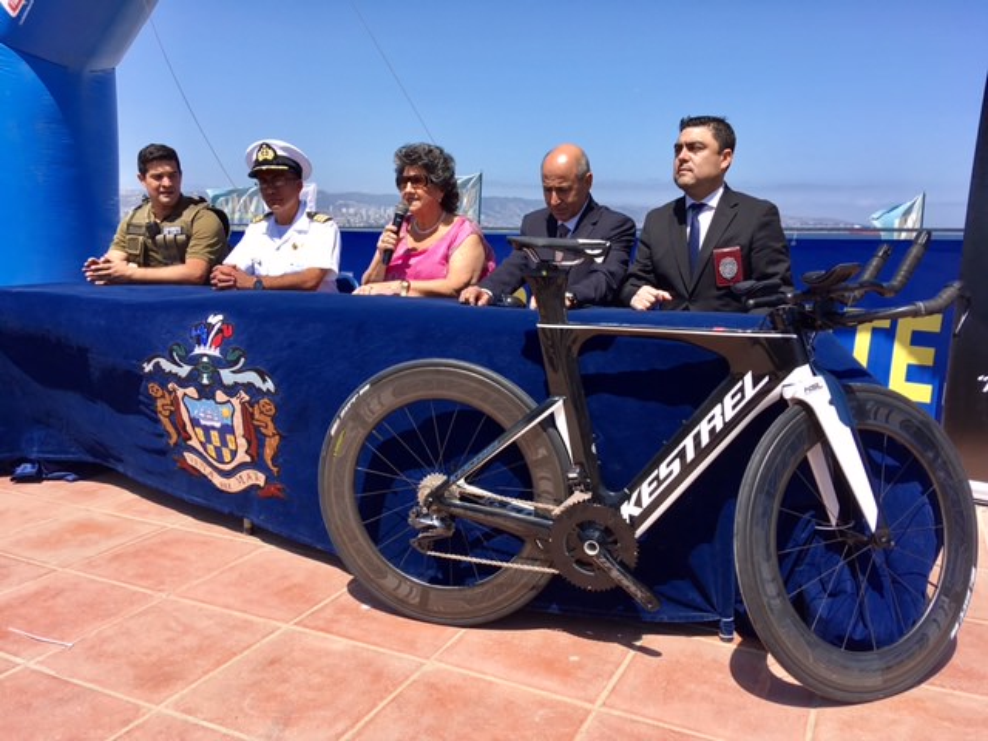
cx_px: 494
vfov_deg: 48.2
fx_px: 828
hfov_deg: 61.7
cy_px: 370
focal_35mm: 29
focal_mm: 4.15
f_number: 2.2
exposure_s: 1/1083
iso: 25
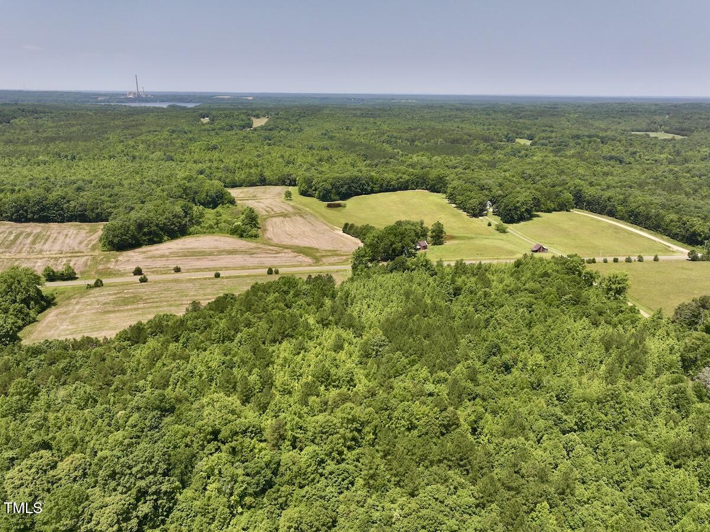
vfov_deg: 56.8
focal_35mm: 24
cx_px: 355
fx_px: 492
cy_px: 266
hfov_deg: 71.6
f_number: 2.8
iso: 100
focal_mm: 12.29
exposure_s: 1/160
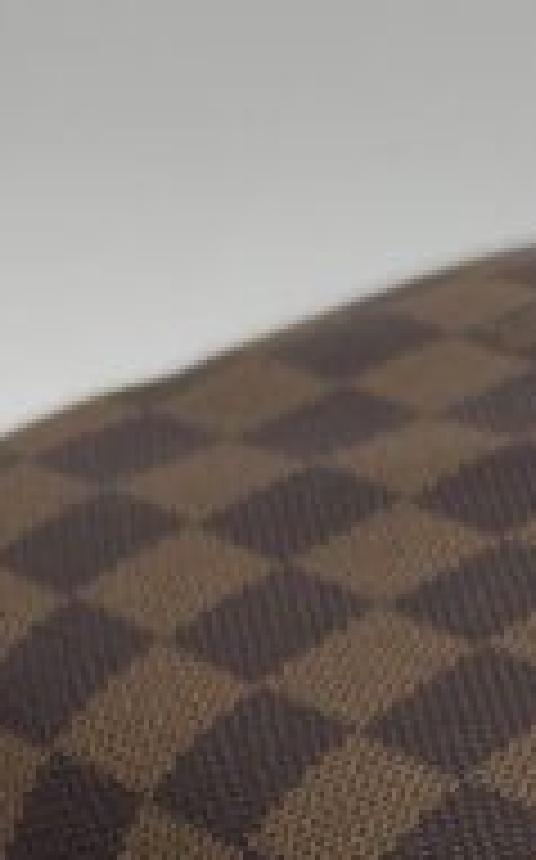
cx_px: 1036
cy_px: 1333
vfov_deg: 13.3
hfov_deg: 8.4
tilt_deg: -31.6
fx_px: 3467
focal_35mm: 148
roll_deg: -1.9
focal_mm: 5.7
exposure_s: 1/224
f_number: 1.5
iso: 40
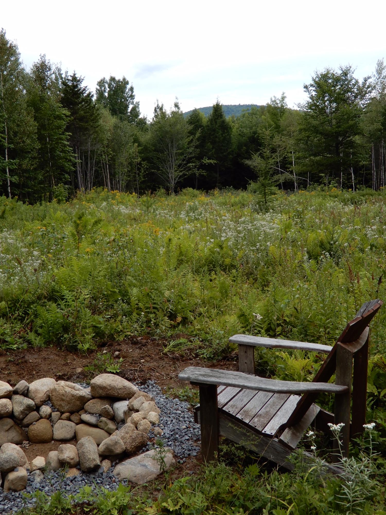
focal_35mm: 38
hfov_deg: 37.7
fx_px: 565
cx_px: 193
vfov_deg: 49.0
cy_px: 258
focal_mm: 6.8
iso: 80
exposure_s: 1/250
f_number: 4
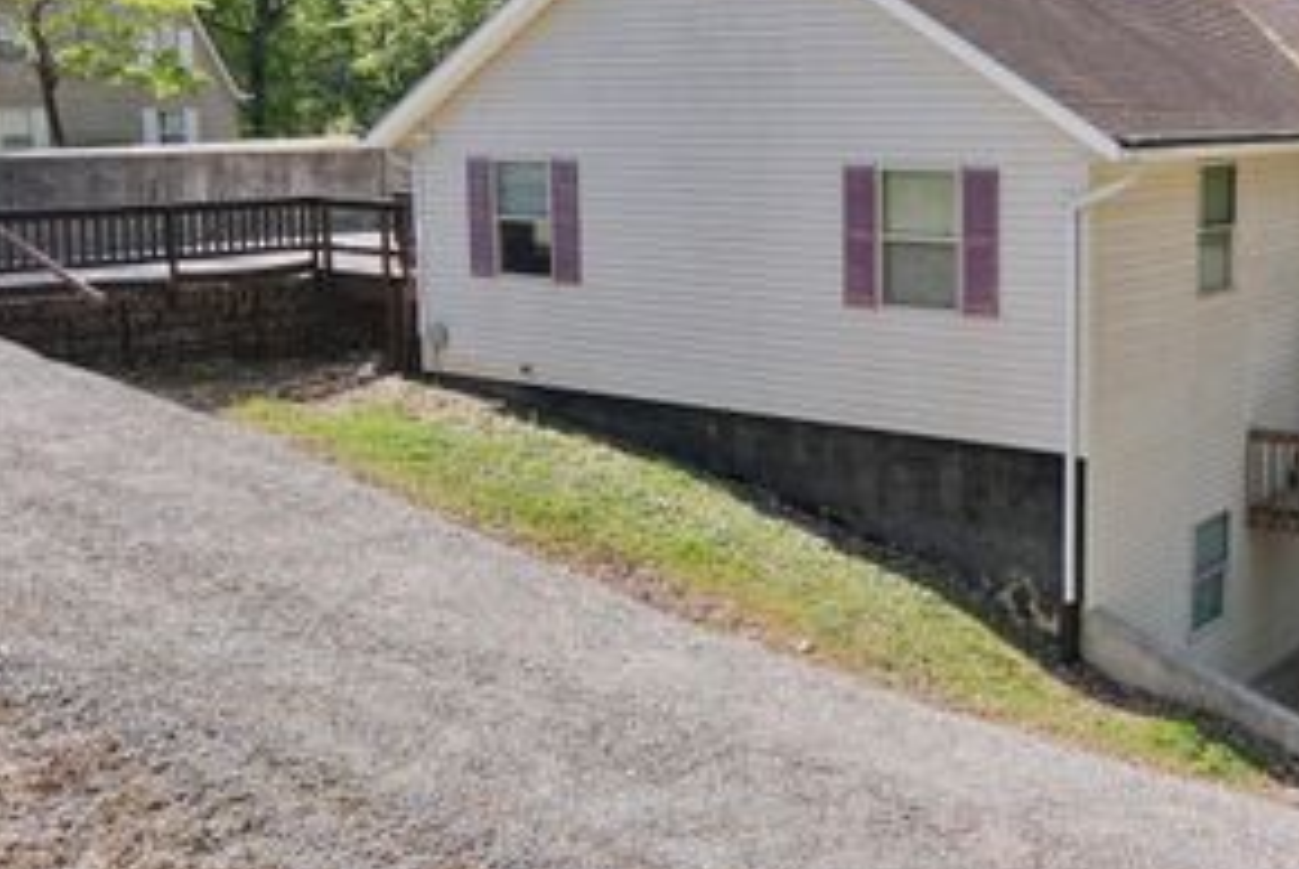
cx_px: 954
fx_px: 1553
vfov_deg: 31.2
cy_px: 343
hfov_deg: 44.1
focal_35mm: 43
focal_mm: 4.5
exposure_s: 1/30
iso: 100
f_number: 2.8
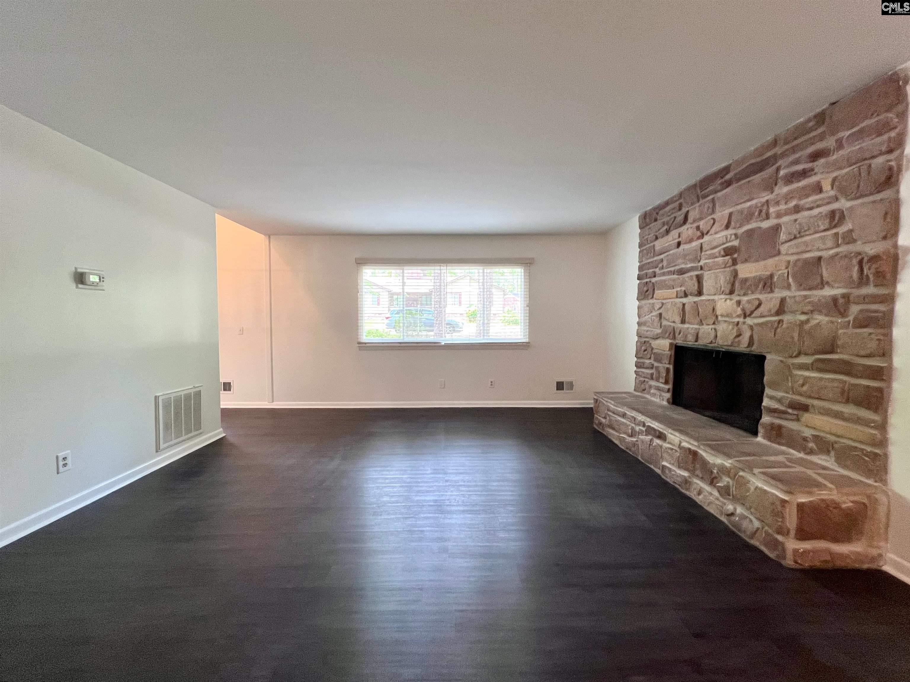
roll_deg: +1.2
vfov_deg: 89.9
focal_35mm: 13
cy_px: 341
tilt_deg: -4.0
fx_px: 342
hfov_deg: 106.2
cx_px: 455
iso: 200
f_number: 1.8
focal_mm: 1.57
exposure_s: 1/60
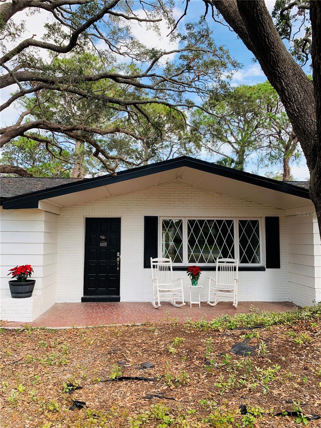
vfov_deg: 67.3
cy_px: 214
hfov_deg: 53.1
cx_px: 160
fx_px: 321
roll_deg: -1.1
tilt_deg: +6.3
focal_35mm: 26
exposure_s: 1/461
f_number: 1.8
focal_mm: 4.25
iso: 25
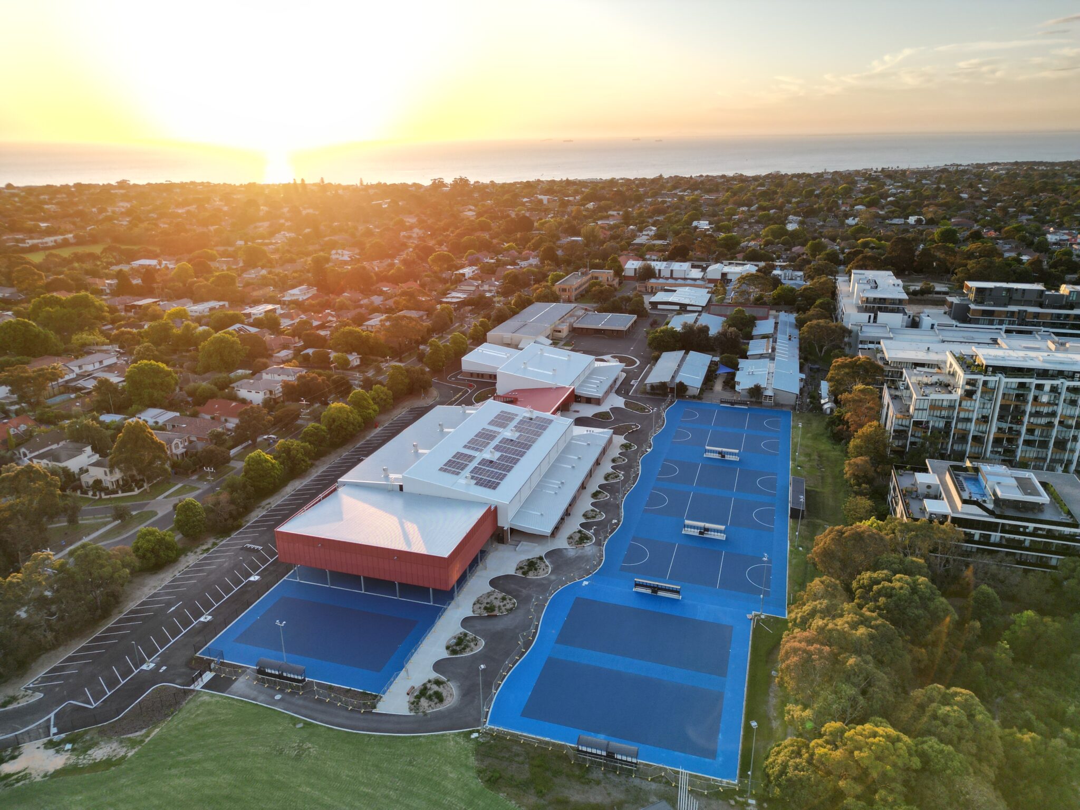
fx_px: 749
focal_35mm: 24
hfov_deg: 71.6
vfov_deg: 56.8
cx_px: 540
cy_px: 405
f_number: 1.7
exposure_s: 1/640
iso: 100
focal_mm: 6.72
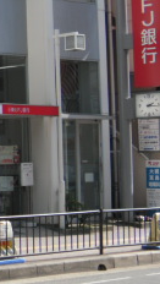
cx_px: -193
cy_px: 78
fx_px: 1038
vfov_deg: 15.5
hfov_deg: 8.3
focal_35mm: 138
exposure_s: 1/250
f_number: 4.3
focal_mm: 8.2
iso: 64
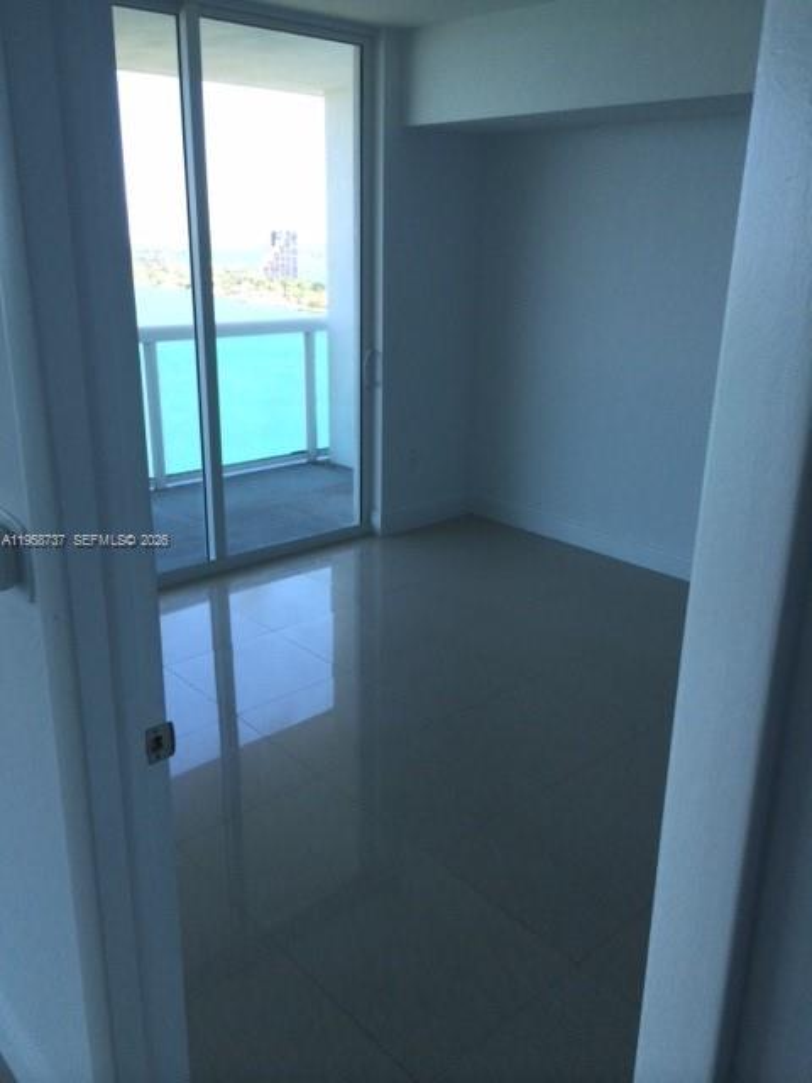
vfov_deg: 60.0
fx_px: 938
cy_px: 542
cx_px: 406
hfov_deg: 46.8
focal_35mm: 30
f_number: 2.2
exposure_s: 1/299
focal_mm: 4.12
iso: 32
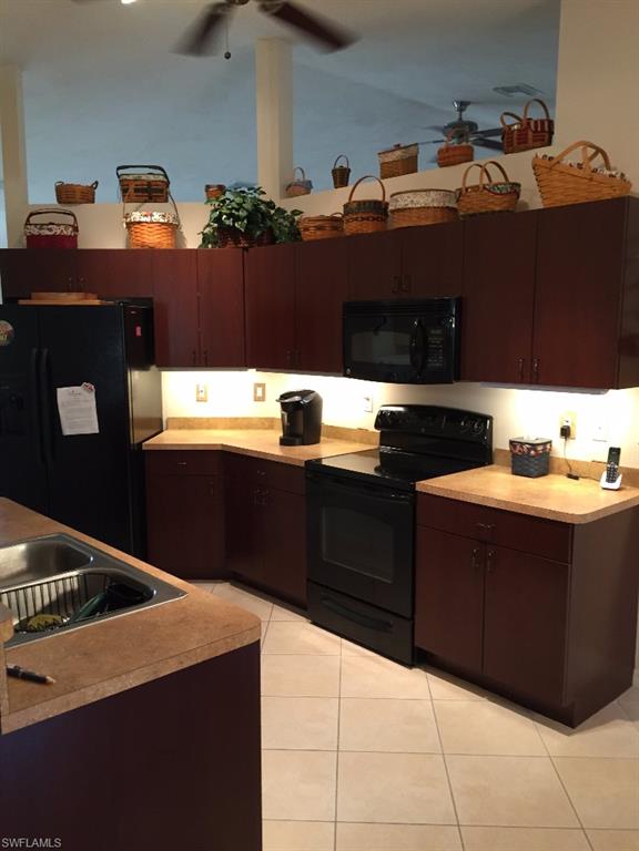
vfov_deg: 61.7
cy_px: 426
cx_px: 320
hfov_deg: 48.2
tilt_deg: -8.6
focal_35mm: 29
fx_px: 714
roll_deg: +0.9
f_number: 2.2
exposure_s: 1/30
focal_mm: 4.15
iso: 125
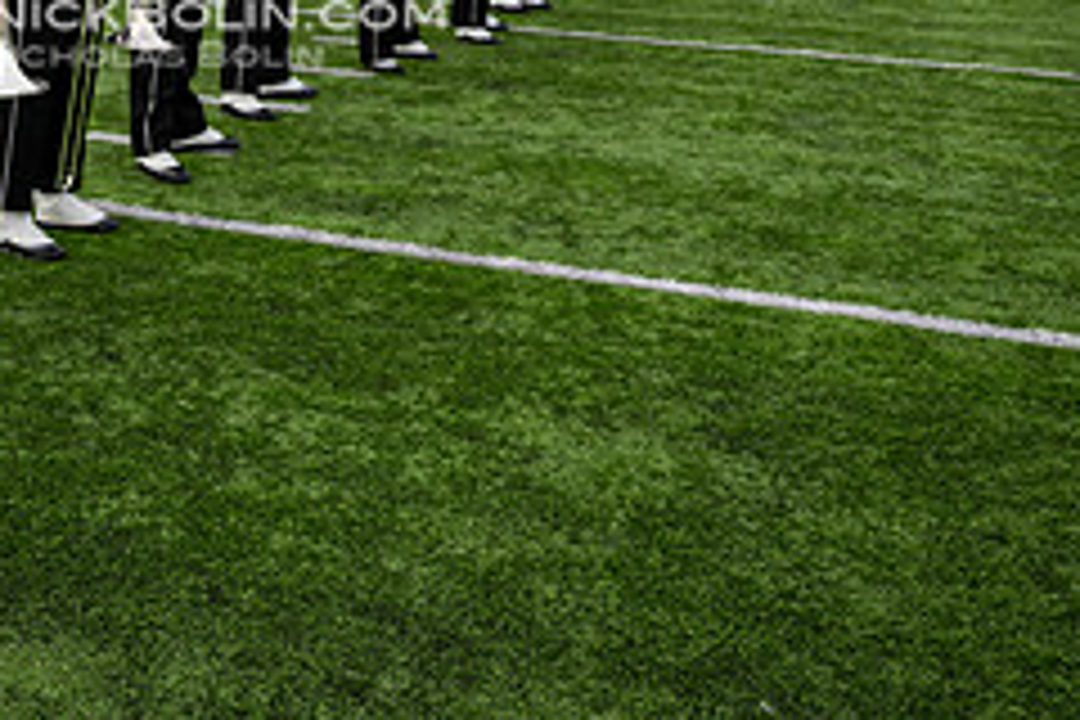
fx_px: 1740
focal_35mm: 58
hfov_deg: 32.9
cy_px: -146
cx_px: 135
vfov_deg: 21.7
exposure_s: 1/500
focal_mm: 24
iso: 125
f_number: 2.8
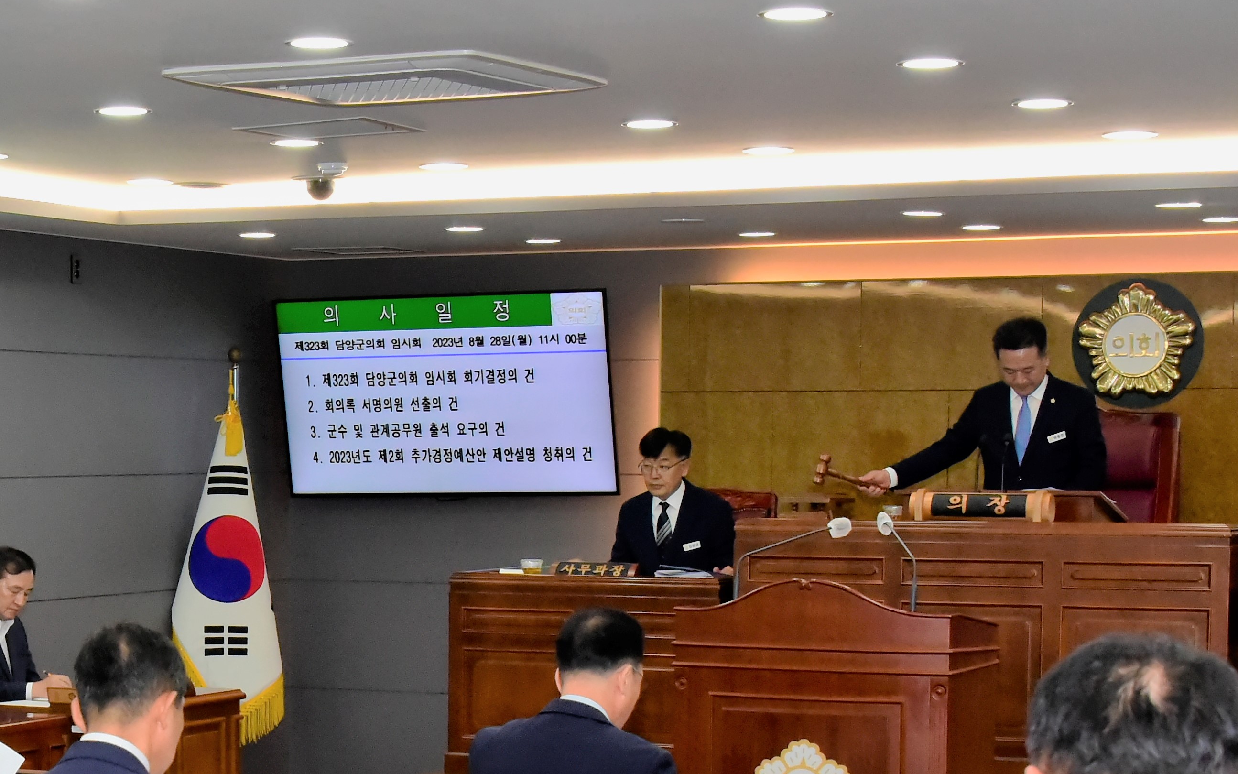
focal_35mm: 90
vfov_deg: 14.4
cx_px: 245
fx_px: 3037
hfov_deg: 22.7
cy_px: 711
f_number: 9
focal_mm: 38
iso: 5000
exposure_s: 1/250
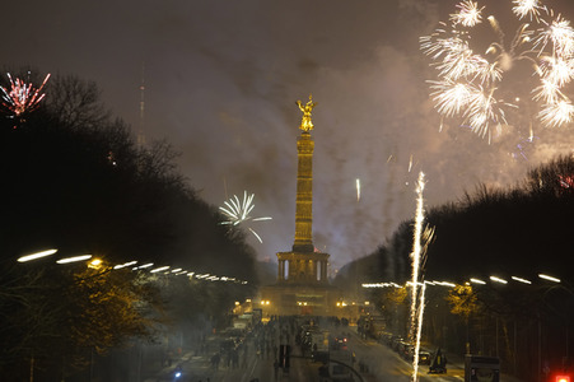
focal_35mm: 200
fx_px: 3186
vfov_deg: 6.9
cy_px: 191
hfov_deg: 10.3
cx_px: 287
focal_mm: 200
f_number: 7.1
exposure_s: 1/2.5
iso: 1600
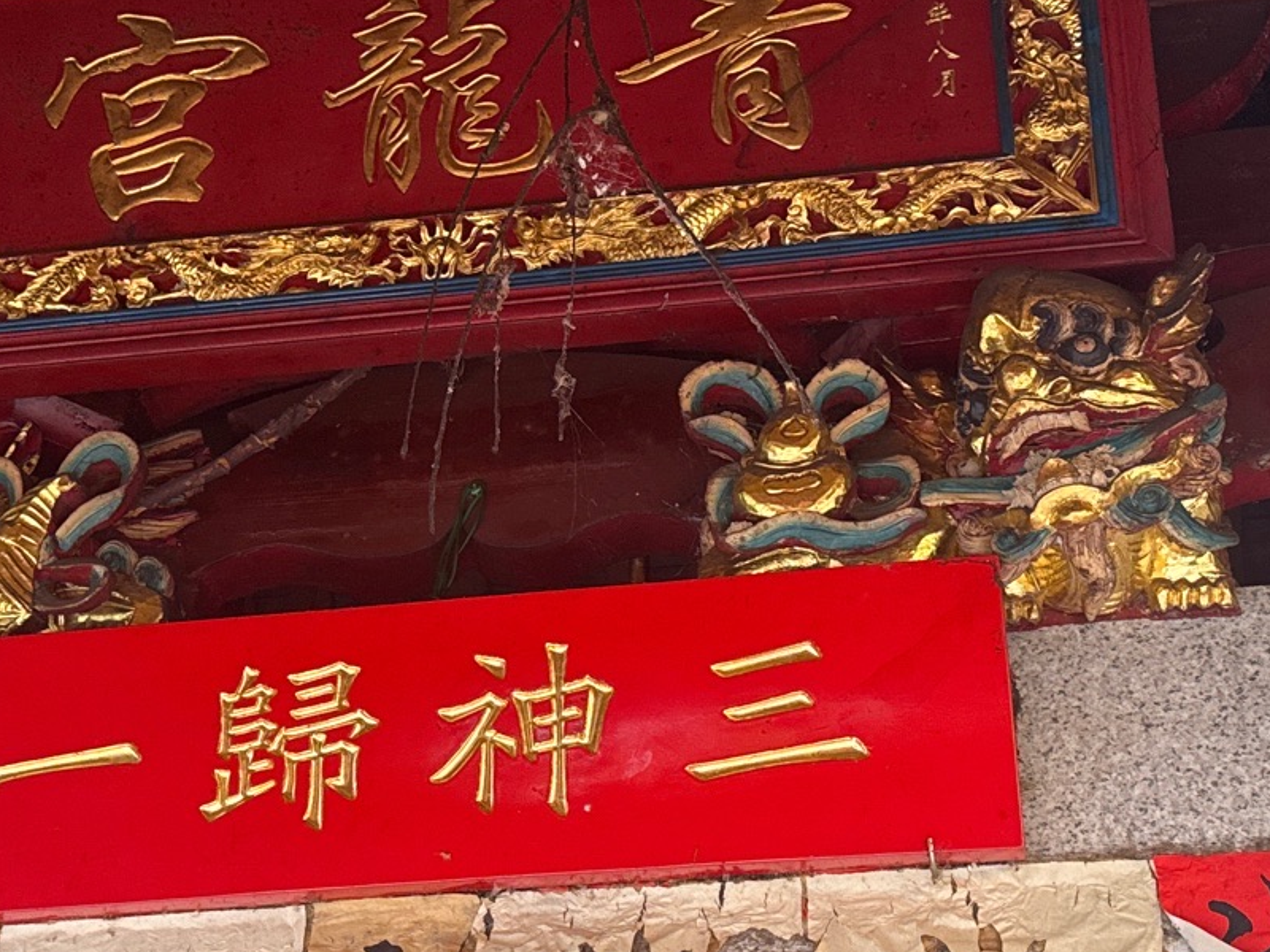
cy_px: 566
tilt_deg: +39.2
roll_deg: -1.5
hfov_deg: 32.2
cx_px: 630
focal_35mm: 60
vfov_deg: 24.4
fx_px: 2201
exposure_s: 1/60
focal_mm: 6.76
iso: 320
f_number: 1.78
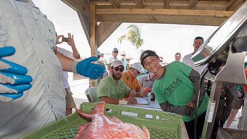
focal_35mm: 24
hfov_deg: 75.9
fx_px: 157
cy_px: 101
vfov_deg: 46.3
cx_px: 141
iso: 250
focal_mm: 17
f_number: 4.5
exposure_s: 1/200
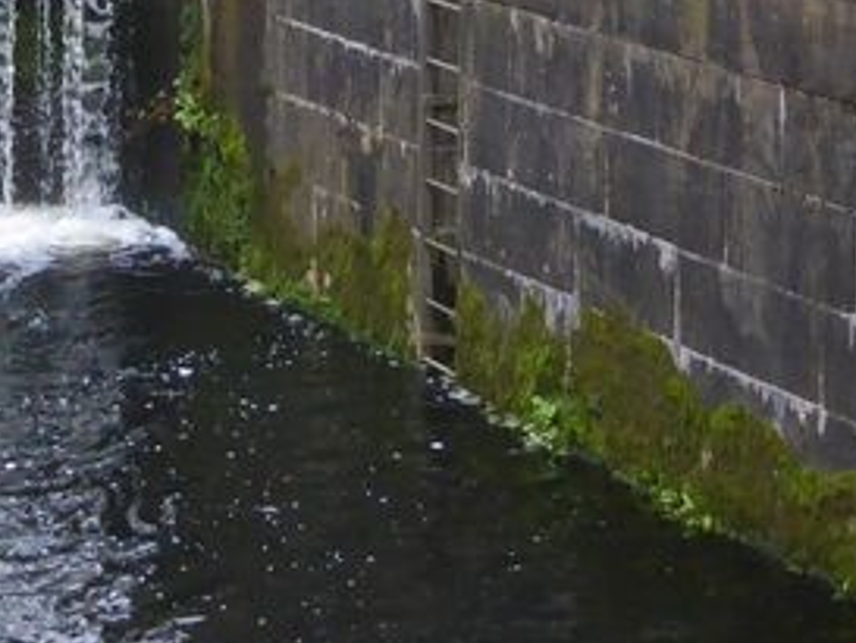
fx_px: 4131
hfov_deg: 11.8
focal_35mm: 167
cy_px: -44
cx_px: 100
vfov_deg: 8.8
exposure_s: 1/250
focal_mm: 9.6
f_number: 4.1
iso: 640
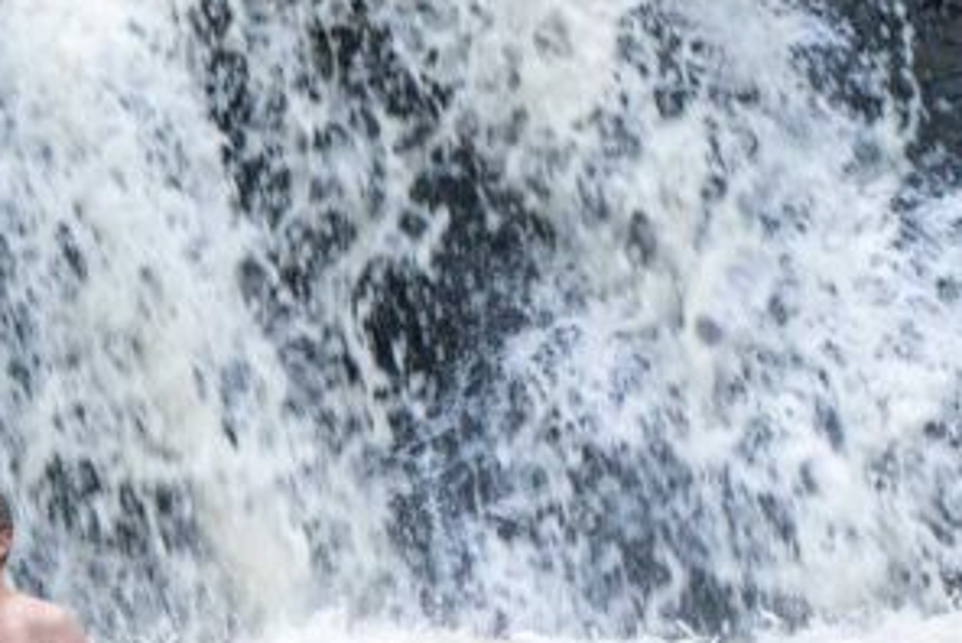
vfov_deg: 3.8
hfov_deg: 5.6
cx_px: -257
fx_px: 9710
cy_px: 320
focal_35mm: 363
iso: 1000
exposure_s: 1/160
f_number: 4
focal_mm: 70
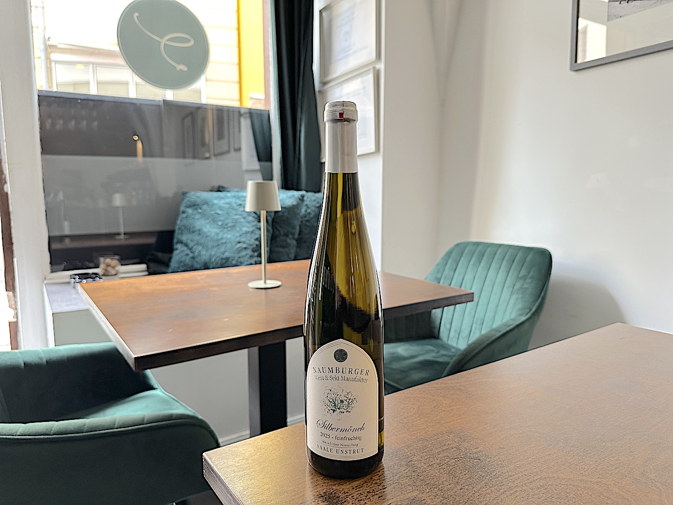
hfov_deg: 71.6
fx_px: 467
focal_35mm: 24
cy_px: 252
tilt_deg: -6.8
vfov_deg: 56.8
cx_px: 336
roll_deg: +0.4
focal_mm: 6.86
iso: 200
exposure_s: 1/121
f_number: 1.78
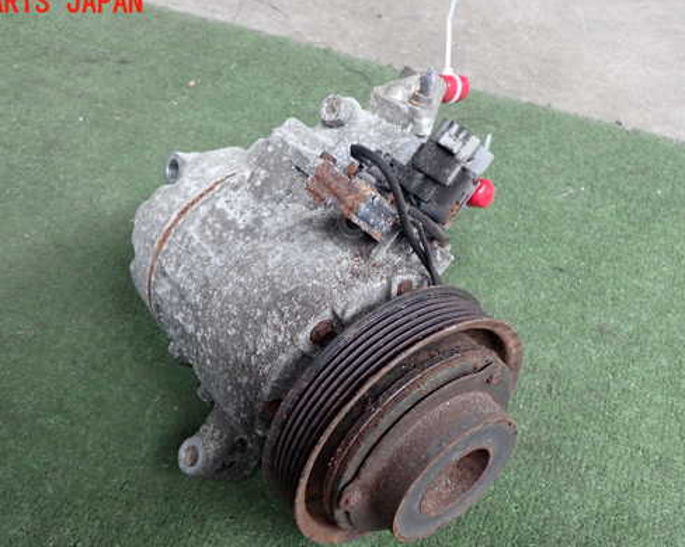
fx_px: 730
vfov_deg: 41.1
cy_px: 302
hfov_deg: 50.2
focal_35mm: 36
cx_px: 309
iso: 200
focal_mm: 5.4
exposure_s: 1/80
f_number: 2.3
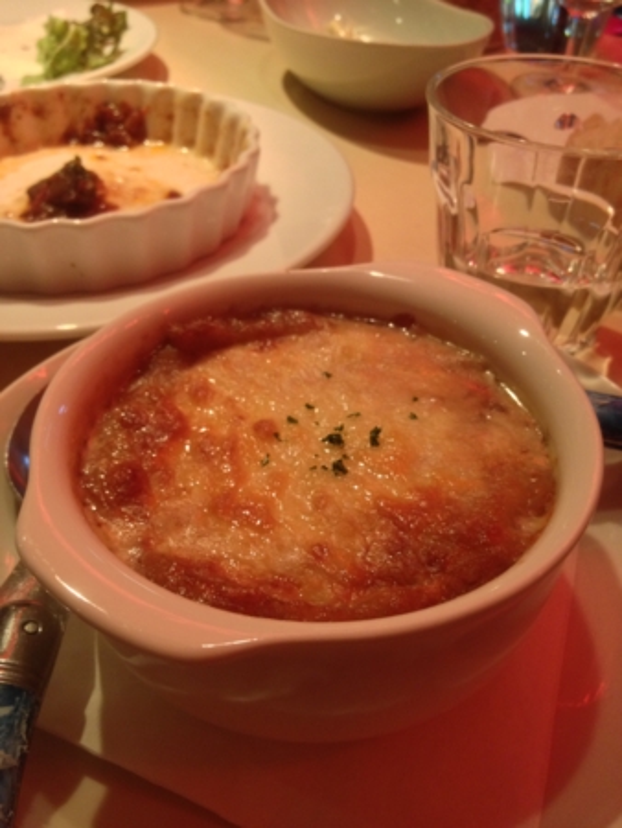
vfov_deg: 52.6
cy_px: 414
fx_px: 838
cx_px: 311
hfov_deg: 40.7
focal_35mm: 35
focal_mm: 4.28
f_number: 2.4
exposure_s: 1/20
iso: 200
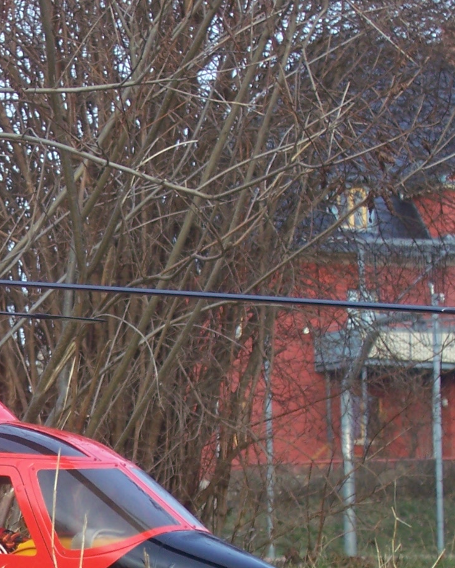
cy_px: 469
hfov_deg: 9.4
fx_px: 2726
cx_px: -123
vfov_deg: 11.9
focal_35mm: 162
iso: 80
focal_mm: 11
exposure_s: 1/100
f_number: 3.6
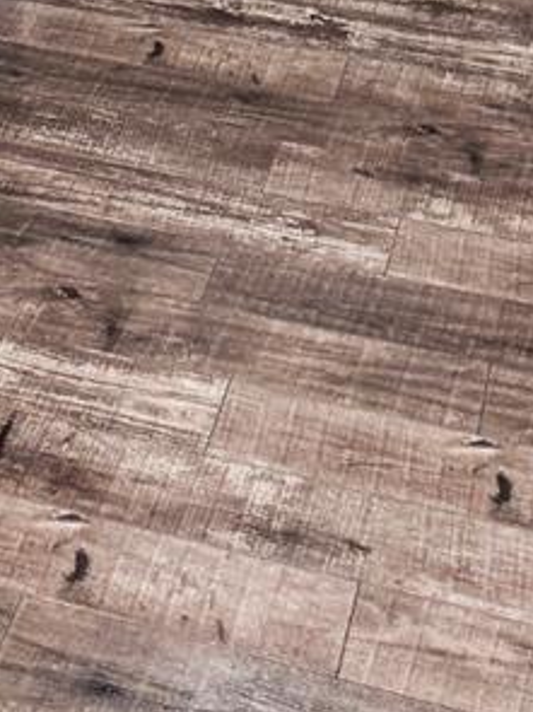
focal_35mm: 122
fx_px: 2506
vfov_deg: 13.4
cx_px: -537
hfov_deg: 11.0
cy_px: -790
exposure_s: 1/60
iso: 125
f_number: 1.8
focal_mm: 6.76
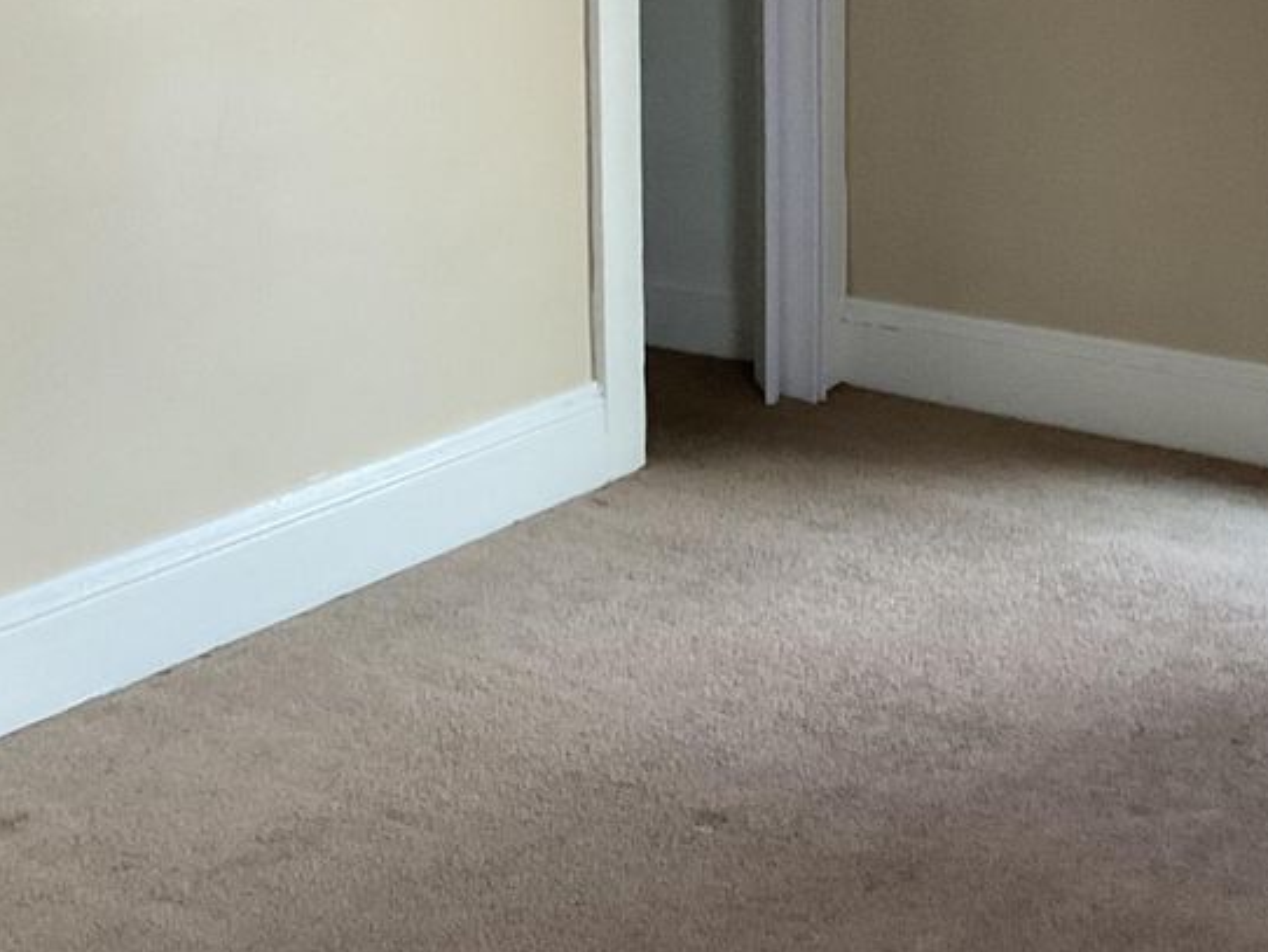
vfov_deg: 20.0
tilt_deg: -11.4
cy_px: 208
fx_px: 2675
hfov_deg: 26.3
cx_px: 953
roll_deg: -0.7
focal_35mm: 73
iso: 200
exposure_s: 1/60
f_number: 1.8
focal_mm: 3
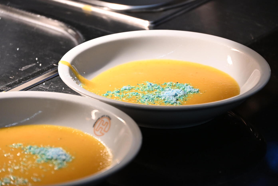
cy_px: 93
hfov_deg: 11.9
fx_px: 1332
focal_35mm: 172
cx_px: 139
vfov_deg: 8.0
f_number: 6
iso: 2200
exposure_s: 1/200
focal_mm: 115
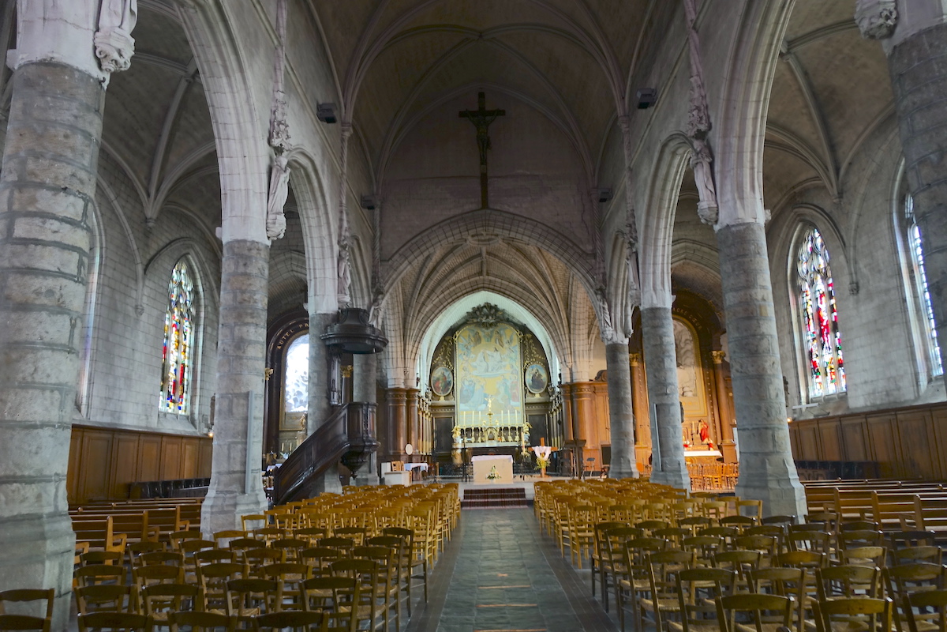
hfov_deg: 73.7
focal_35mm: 24
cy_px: 316
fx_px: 631
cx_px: 474
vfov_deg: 53.1
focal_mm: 8.8
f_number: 2.8
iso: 80
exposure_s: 1
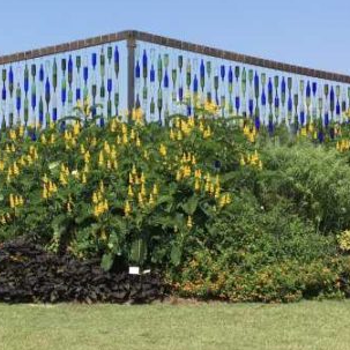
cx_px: 114
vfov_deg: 26.5
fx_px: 744
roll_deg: +0.5
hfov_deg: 26.3
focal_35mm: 65
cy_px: 161
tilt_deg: +2.7
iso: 25
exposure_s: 1/1399
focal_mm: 4.15
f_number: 2.2
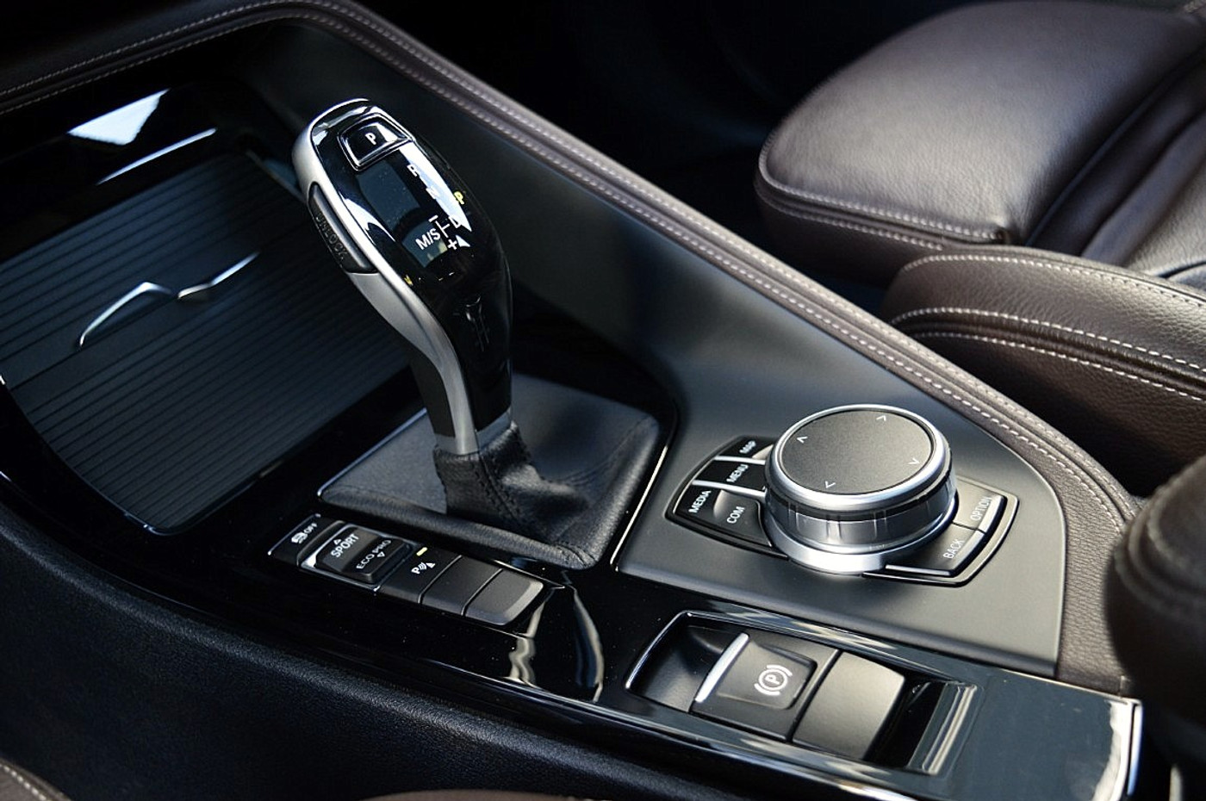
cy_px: 400
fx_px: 1305
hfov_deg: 49.6
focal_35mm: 39
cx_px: 603
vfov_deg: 34.1
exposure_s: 1/50
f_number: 4
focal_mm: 26
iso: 800
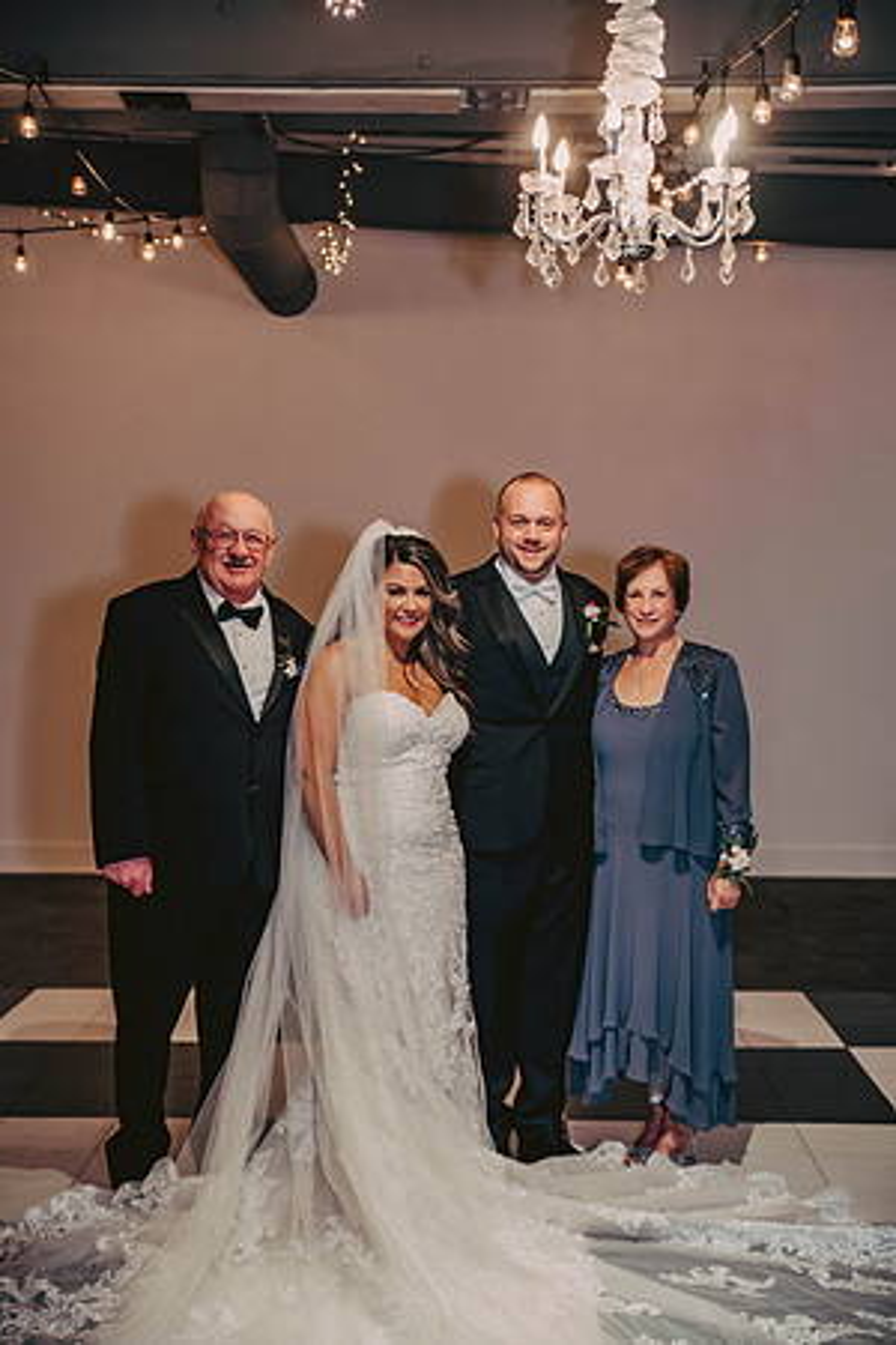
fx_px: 2091
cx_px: 448
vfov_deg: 35.6
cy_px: 672
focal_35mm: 56
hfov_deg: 24.2
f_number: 3.2
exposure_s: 1/60
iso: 1250
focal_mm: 56
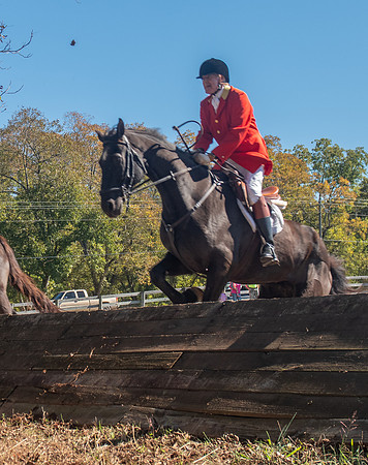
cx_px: 38
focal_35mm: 85
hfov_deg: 17.7
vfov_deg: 22.6
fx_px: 1163
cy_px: 199
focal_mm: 32
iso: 400
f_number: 4
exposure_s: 1/320
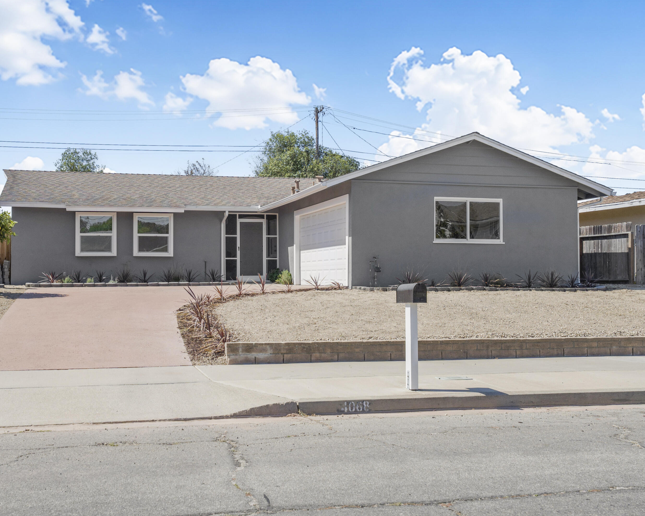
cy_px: 255
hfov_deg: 44.6
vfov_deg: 36.5
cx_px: 258
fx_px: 783
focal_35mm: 41
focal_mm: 24
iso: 640
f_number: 7.1
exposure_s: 1/1250
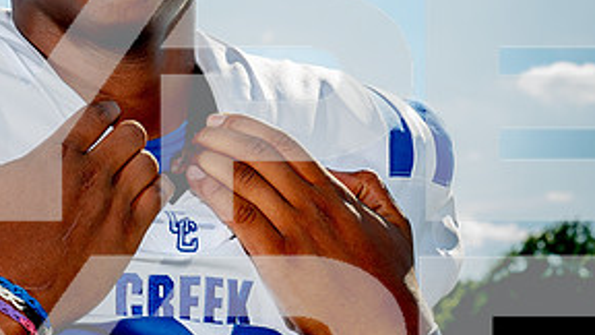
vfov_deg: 9.0
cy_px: 79
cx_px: 81
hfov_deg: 15.9
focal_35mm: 134
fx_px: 2114
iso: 100
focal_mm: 56
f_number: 9
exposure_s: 1/125
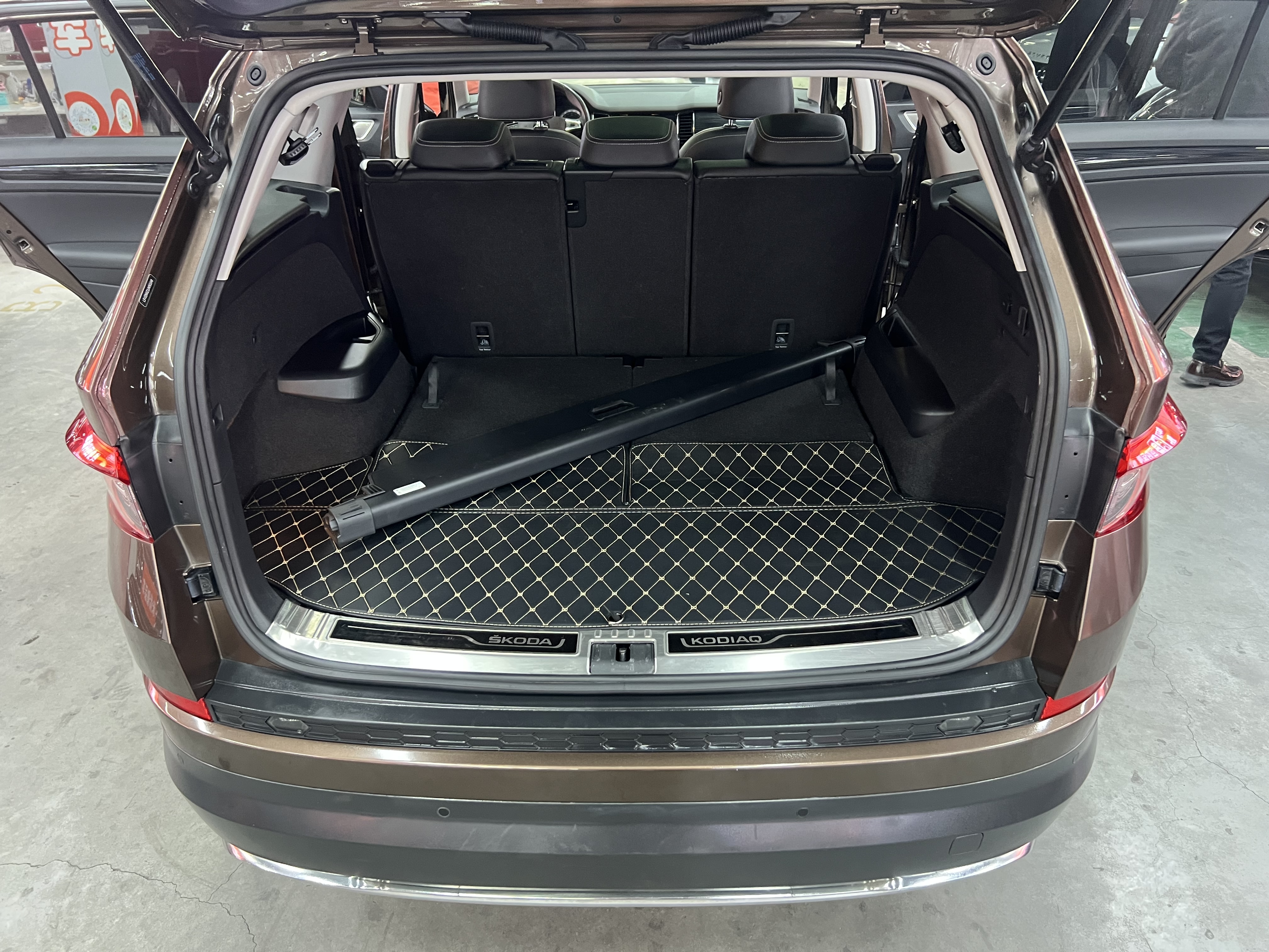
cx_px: 634
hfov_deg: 67.3
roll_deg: +1.2
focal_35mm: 26
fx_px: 953
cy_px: 476
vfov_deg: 53.1
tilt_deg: -30.6
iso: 400
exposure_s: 1/33
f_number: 1.5
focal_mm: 5.7
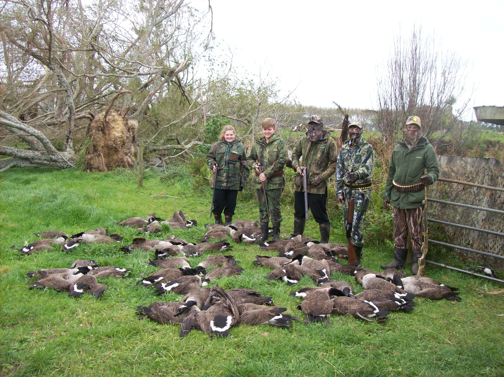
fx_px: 524
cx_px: 252
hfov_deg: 51.4
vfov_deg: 39.6
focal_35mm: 36
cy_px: 188
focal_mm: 6
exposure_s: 1/245
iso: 80
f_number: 2.7
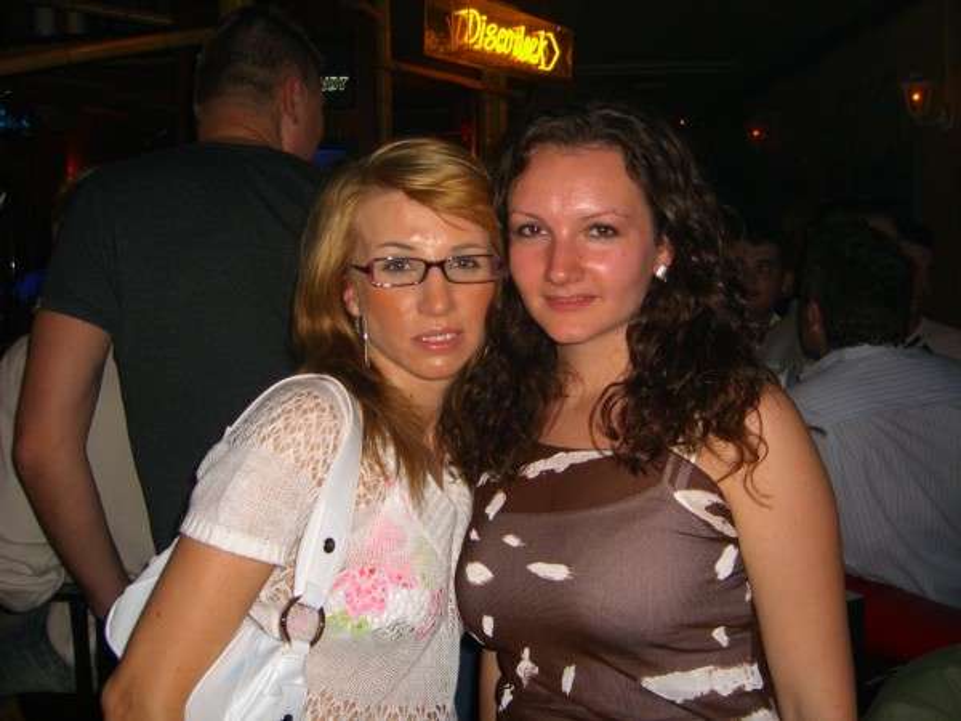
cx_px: 480
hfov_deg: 49.0
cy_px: 360
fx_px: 1055
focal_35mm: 38
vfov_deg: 37.7
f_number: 2.8
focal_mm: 7.9
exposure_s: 1/60
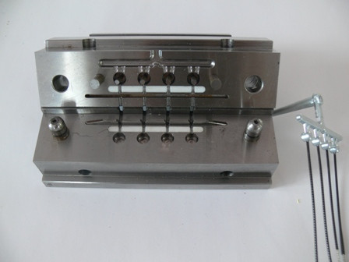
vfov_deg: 40.7
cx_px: 174
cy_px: 131
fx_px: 353
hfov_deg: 52.6
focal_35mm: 35
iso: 125
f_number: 2.8
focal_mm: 7.4
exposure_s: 1/30
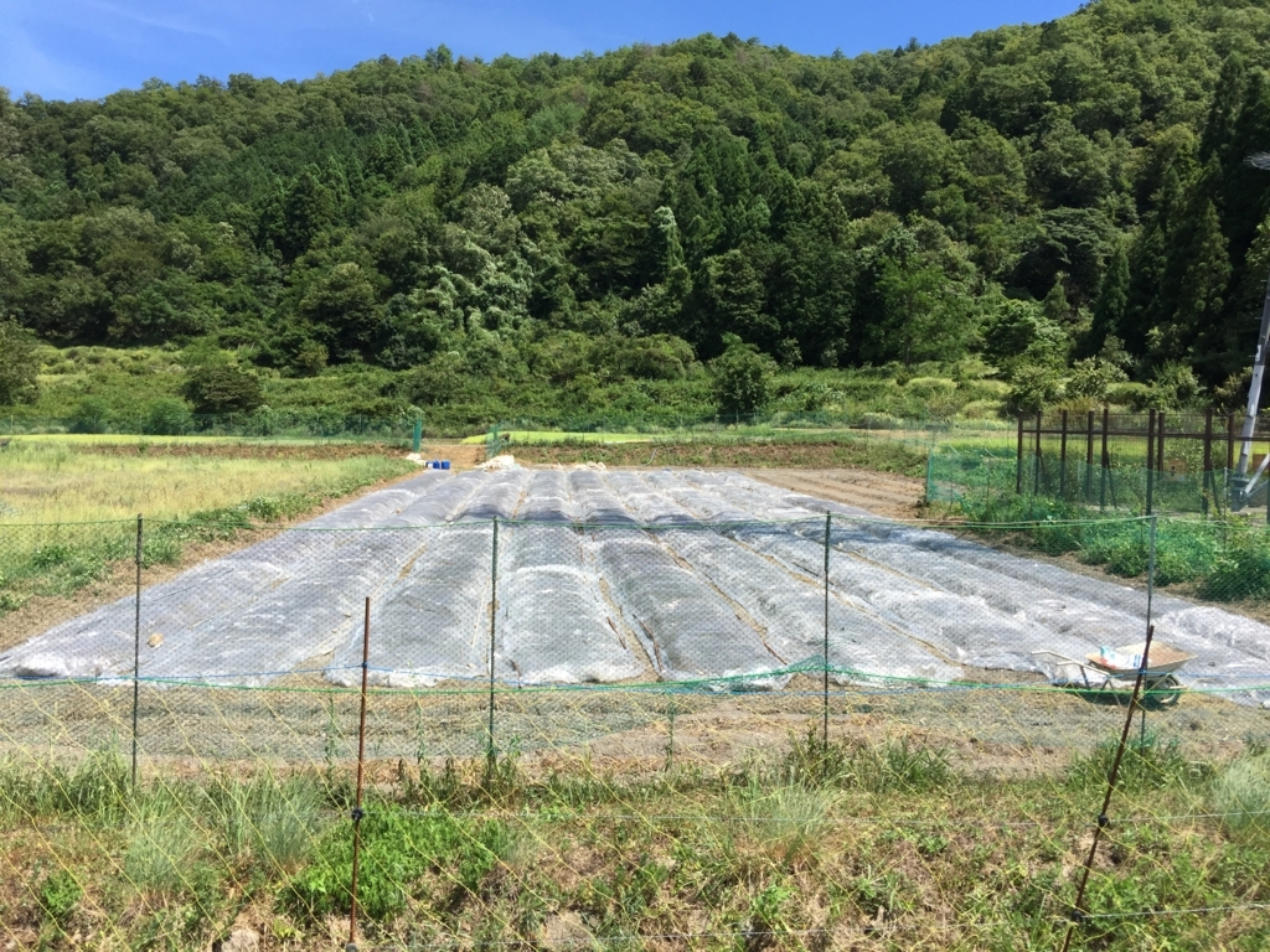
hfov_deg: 61.7
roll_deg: -2.0
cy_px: 476
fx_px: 1064
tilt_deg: -3.1
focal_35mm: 29
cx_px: 635
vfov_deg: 48.2
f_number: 2.2
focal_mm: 4.15
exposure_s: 1/1163
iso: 32
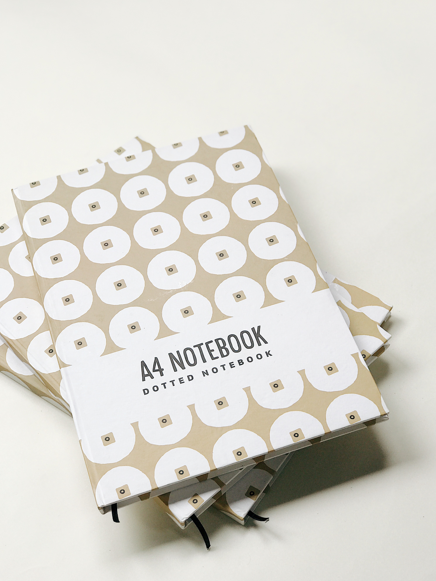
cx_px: 221
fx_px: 974
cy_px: 290
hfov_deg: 25.2
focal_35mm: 58
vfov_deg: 33.2
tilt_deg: -54.4
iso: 25
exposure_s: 1/100
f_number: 2.8
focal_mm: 6.6
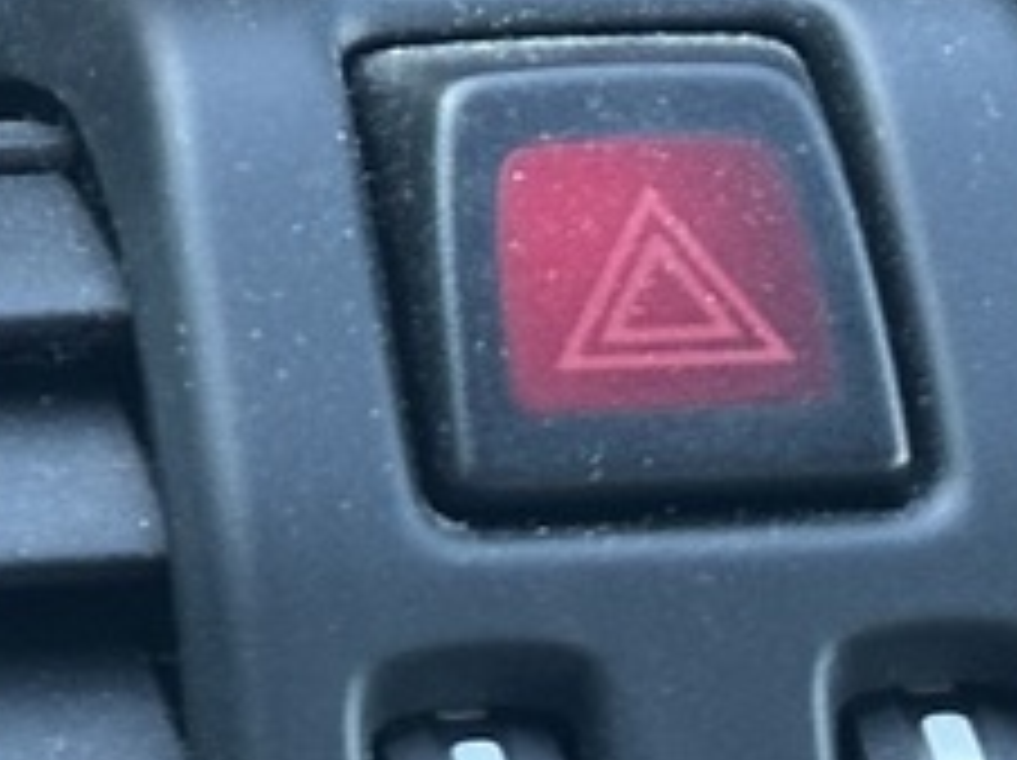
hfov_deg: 6.4
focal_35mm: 306
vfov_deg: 4.8
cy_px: -913
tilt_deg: -17.5
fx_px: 8981
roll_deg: -0.9
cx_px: -428
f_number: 1.78
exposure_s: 1/121
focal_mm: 6.86
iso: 80
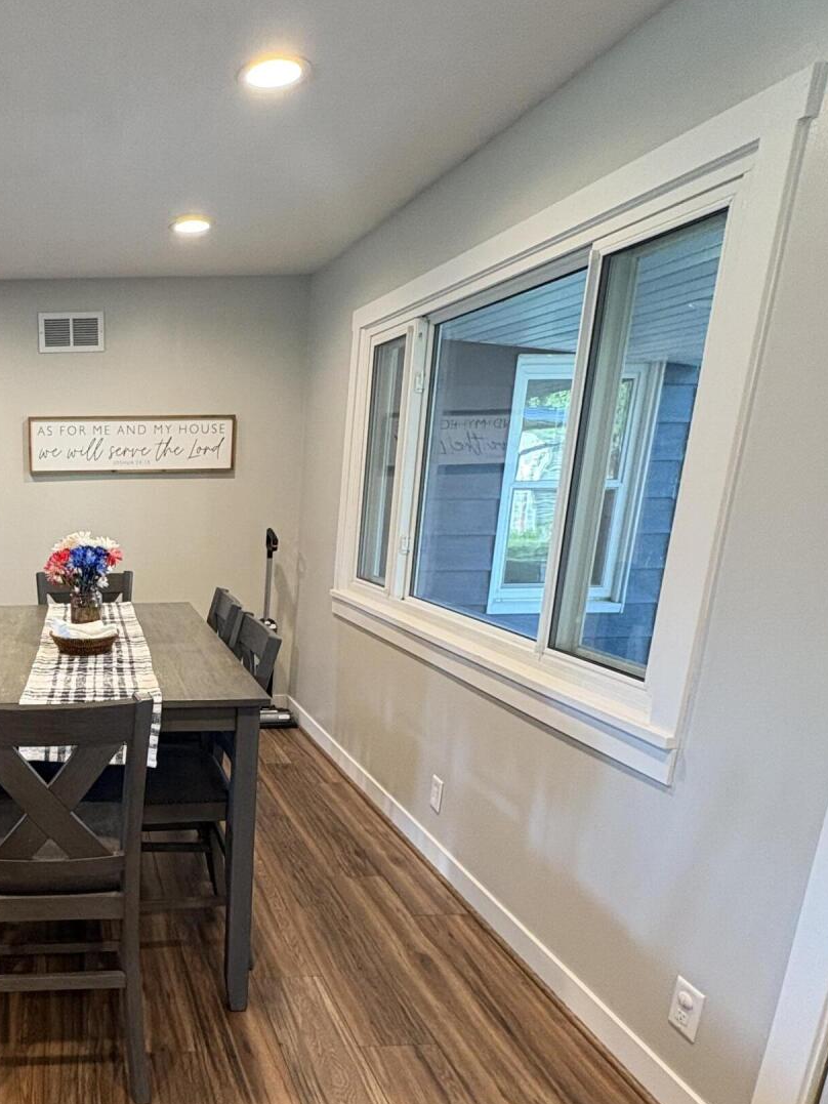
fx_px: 829
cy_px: 708
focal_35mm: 26
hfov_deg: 47.7
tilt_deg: -15.2
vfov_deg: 66.0
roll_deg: -0.2
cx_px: 84
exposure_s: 1/60
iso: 320
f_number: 2.2
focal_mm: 2.22
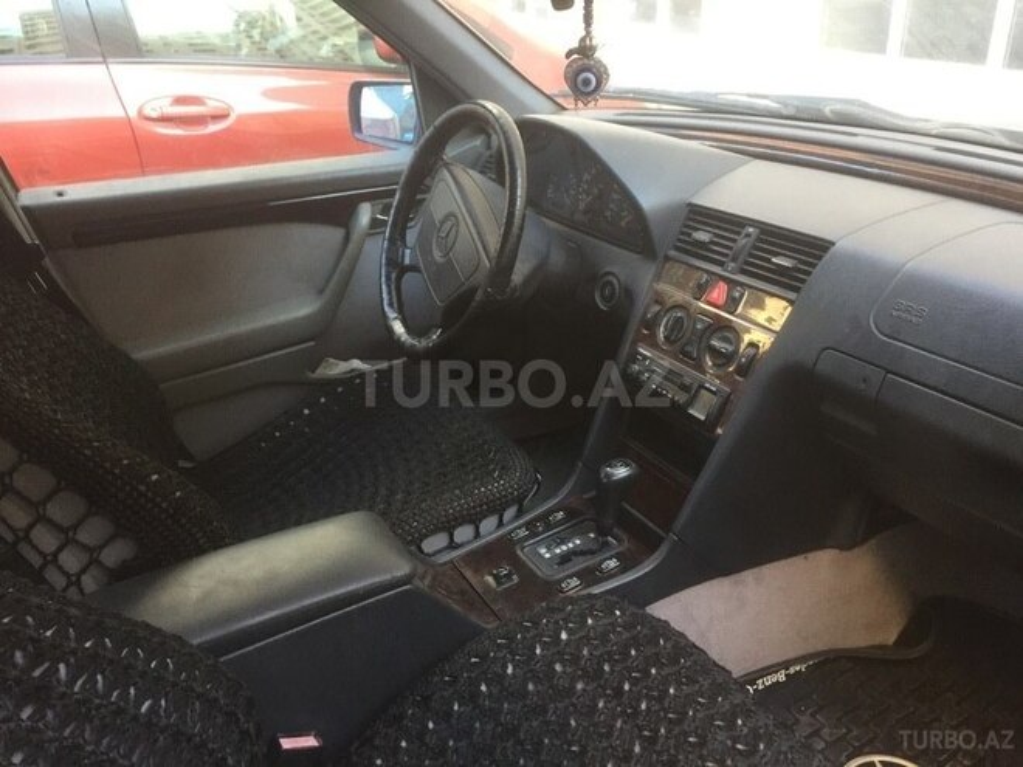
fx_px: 857
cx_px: 512
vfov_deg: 48.2
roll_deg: +1.3
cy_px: 384
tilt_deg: -23.6
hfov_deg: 61.7
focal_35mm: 29
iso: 64
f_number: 2.2
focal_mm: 4.15
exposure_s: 1/33
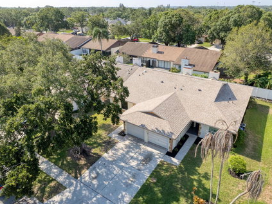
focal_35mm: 24
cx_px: 143
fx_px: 189
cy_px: 102
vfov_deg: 56.8
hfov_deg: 71.6
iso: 100
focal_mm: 8.38
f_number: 2.8
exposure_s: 1/50
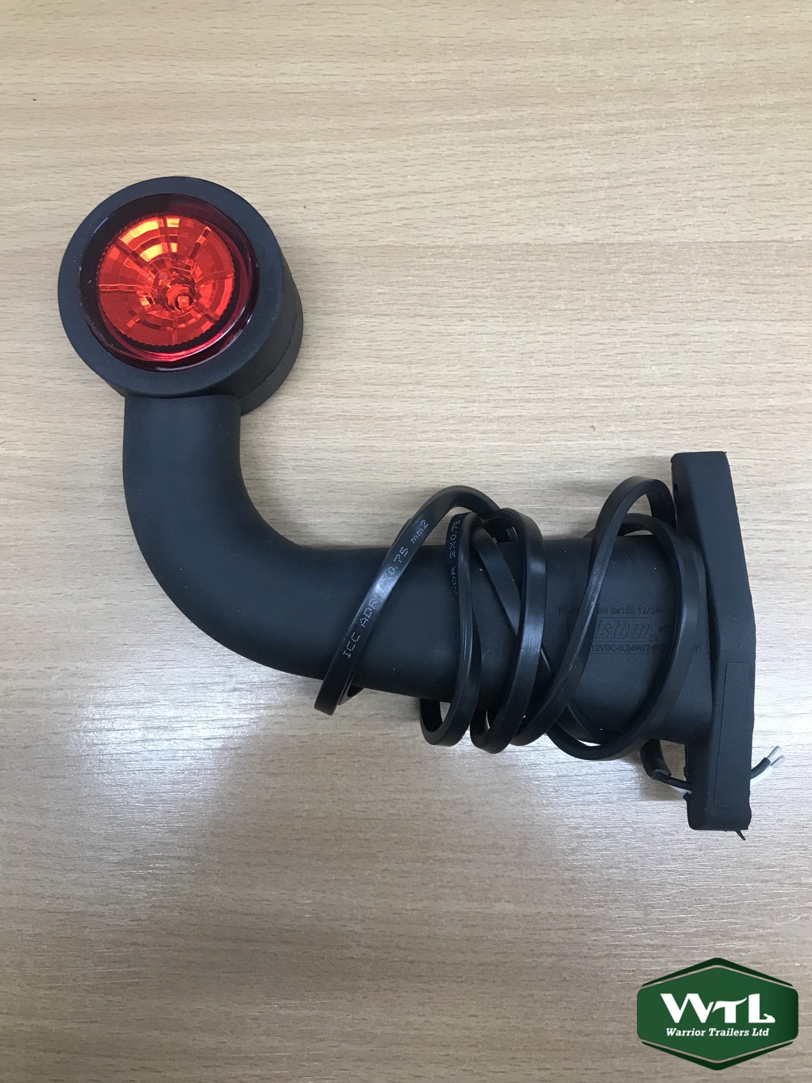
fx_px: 876
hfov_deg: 49.7
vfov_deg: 63.4
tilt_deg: -85.3
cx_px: 406
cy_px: 542
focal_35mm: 28
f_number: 1.8
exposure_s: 1/31
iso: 32
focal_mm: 3.99
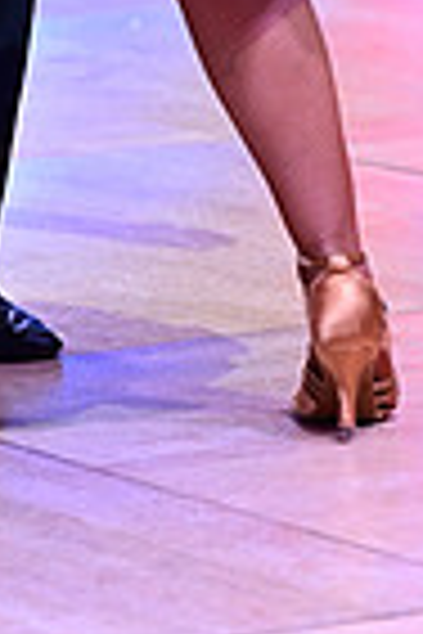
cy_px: -625
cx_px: -162
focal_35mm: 375
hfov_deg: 3.7
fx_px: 6609
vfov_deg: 5.4
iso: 1600
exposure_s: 1/500
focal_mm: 91
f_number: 2.8
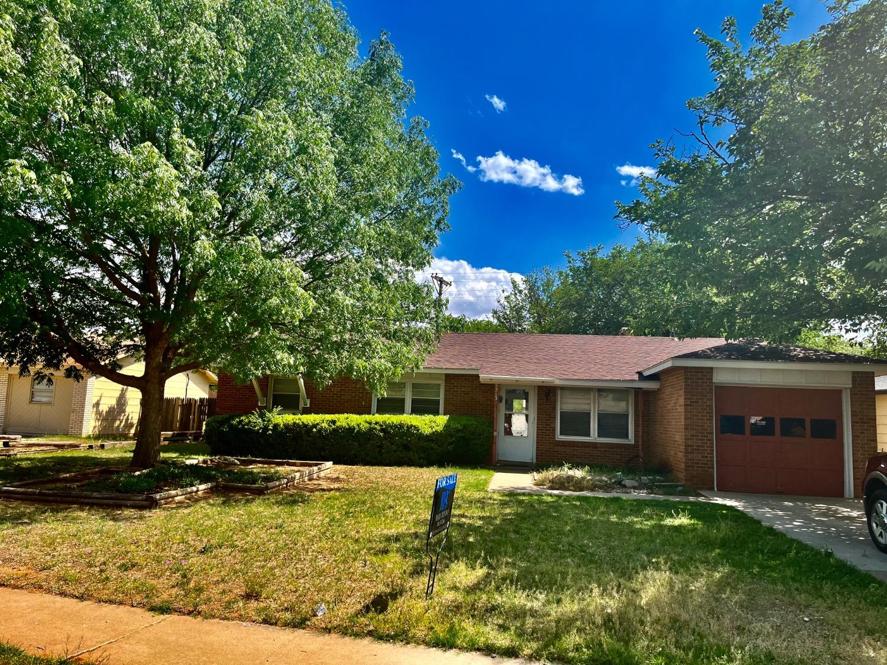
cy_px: 332
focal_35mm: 26
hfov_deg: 67.3
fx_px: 666
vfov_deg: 53.1
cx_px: 444
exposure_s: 1/2967
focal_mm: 5.1
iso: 50
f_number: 1.6
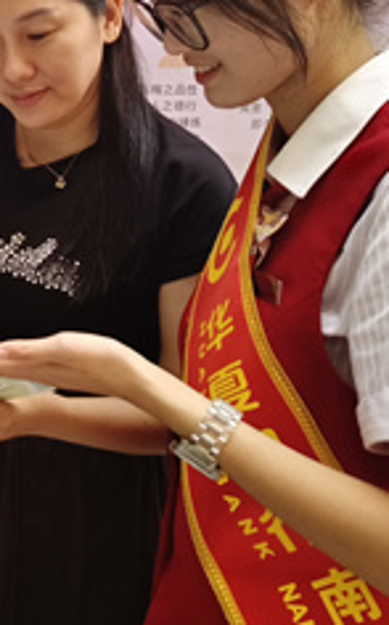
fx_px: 1054
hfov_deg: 17.9
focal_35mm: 62
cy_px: 143
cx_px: -251
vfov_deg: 32.3
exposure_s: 1/116
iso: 72
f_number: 1.88
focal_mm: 5.6
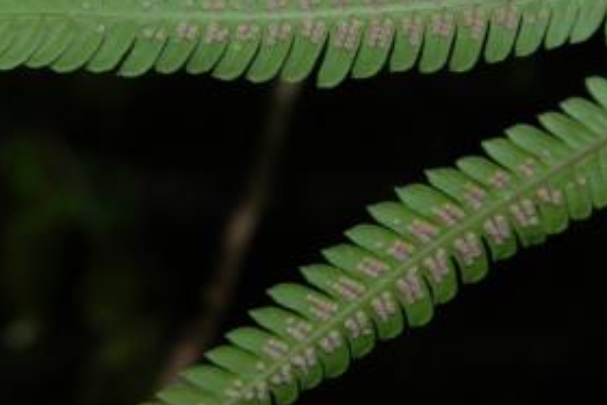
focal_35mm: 193
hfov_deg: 10.6
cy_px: -24
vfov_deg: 7.1
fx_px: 3256
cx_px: 230
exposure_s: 1/60
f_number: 8
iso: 100
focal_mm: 60
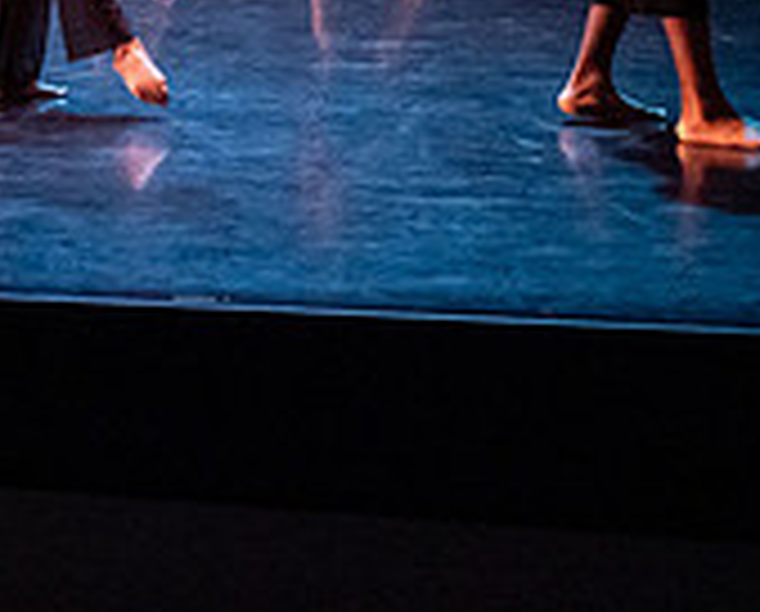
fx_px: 2029
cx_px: -225
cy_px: -232
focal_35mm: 90
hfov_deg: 19.6
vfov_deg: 16.1
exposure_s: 1/320
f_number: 3.5
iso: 6400
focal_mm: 28
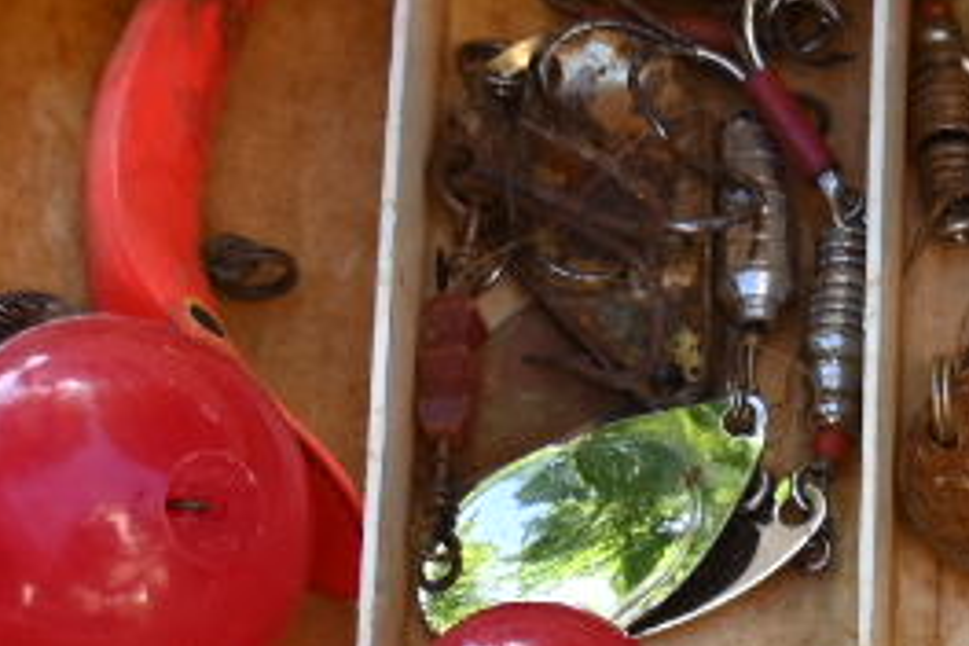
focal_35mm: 338
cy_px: 1710
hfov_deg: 6.0
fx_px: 9097
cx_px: 1615
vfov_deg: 4.0
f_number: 8
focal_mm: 55
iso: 320
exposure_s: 1/60
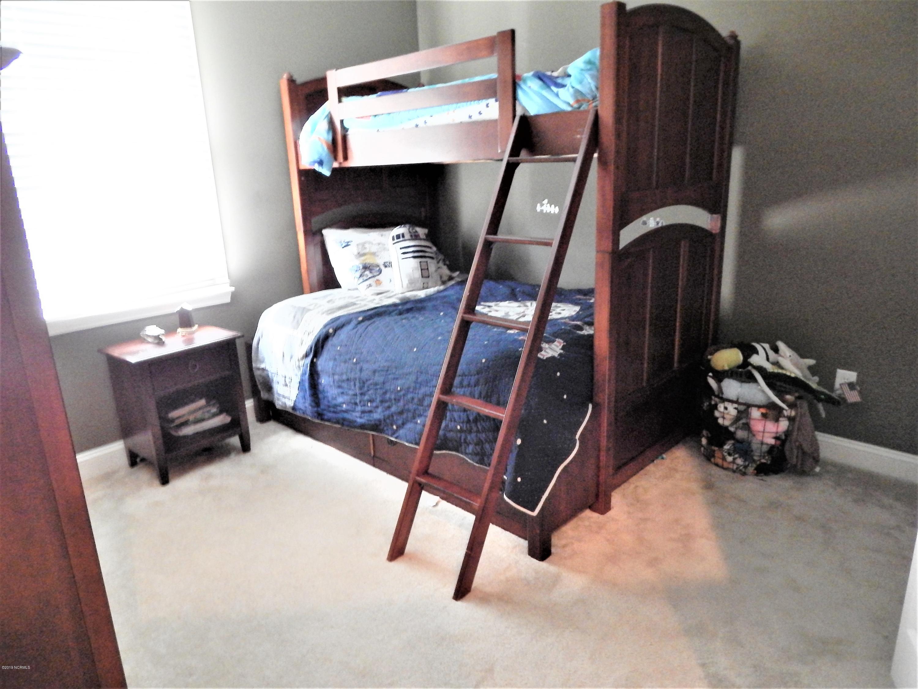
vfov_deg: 58.9
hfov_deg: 73.9
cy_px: 344
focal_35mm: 23
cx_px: 459
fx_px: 610
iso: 720
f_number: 3
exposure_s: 1/8
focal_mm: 4.2
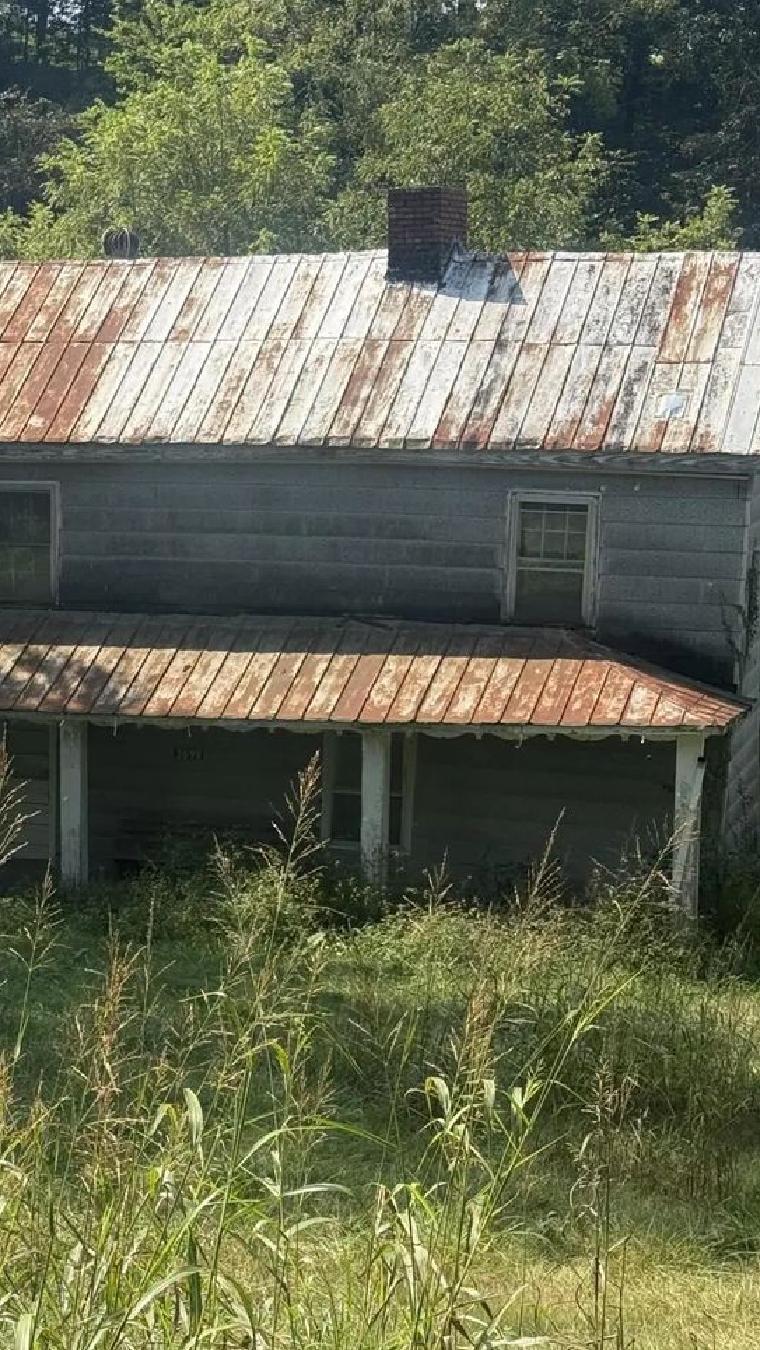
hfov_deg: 16.1
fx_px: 2650
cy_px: 820
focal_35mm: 74
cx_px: 81
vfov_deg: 28.5
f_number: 1.78
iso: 80
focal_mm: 6.76
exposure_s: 1/2667
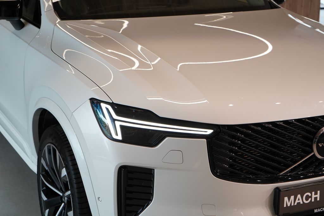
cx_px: 162
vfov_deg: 19.5
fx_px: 630
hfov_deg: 28.8
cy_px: 108
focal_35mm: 70
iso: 1000
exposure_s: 1/80
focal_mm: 70
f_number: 5.6
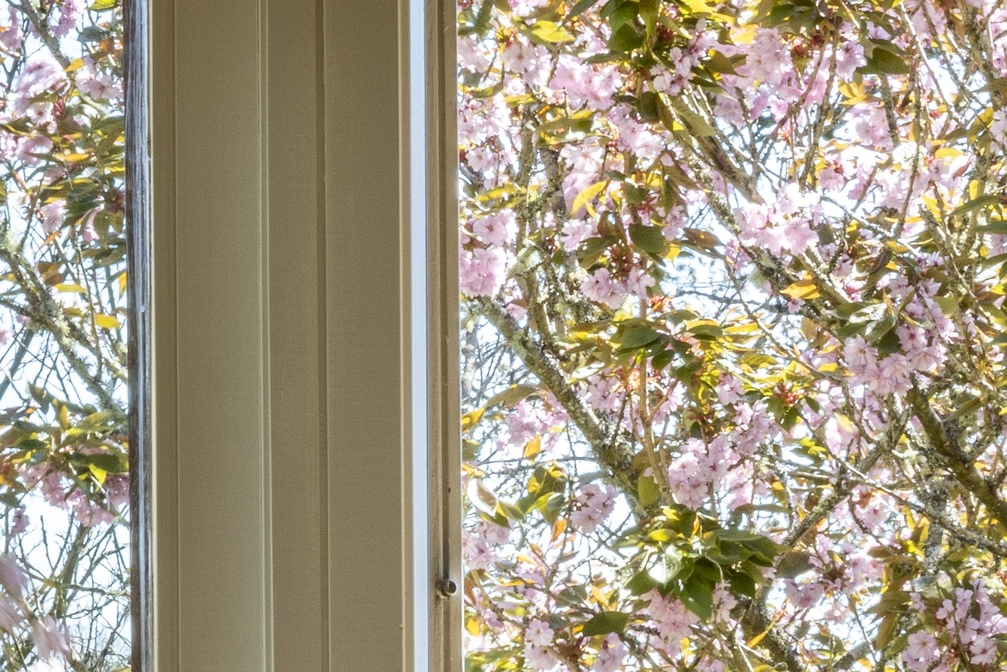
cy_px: 1413
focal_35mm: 257
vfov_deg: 5.2
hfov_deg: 7.8
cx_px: 1548
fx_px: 7189
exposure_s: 1/6
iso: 80
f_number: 22
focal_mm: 59
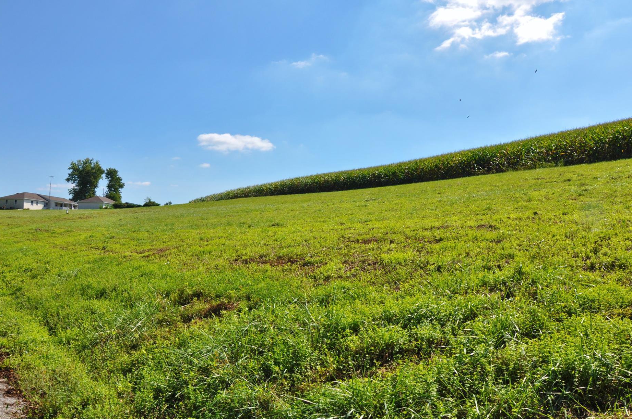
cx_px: 326
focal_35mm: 30
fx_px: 526
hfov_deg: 62.0
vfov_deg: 43.5
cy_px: 211
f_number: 14
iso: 250
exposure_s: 1/200
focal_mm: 18
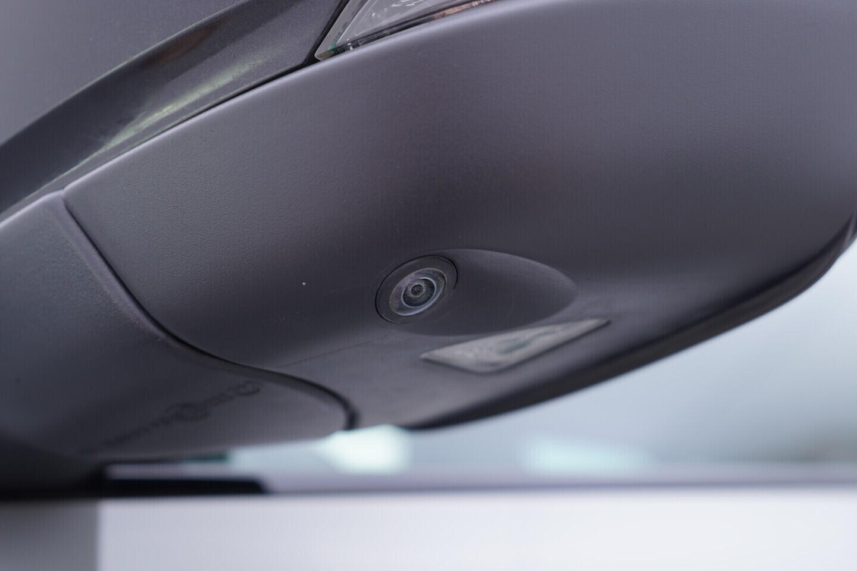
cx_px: 428
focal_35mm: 36
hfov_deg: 53.1
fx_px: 857
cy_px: 286
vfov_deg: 36.9
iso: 125
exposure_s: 1/50
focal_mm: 24
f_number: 3.2
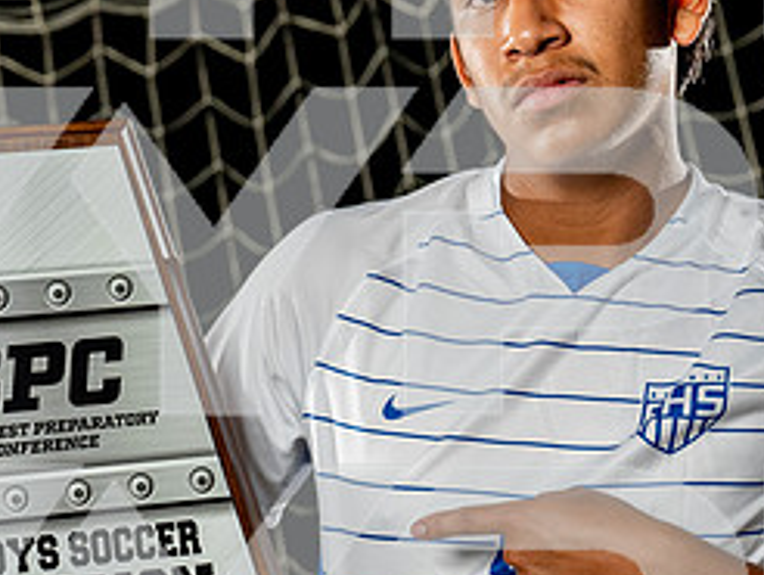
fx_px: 2850
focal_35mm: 129
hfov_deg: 15.3
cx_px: 342
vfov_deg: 11.5
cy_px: 253
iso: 800
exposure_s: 1/250
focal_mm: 57
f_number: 5
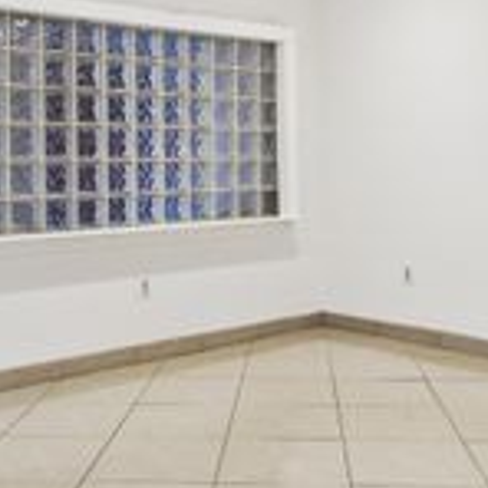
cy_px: 150
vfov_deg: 36.3
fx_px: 734
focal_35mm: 46
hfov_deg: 35.3
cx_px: 79
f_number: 4
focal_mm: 16
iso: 2000
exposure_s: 1/200
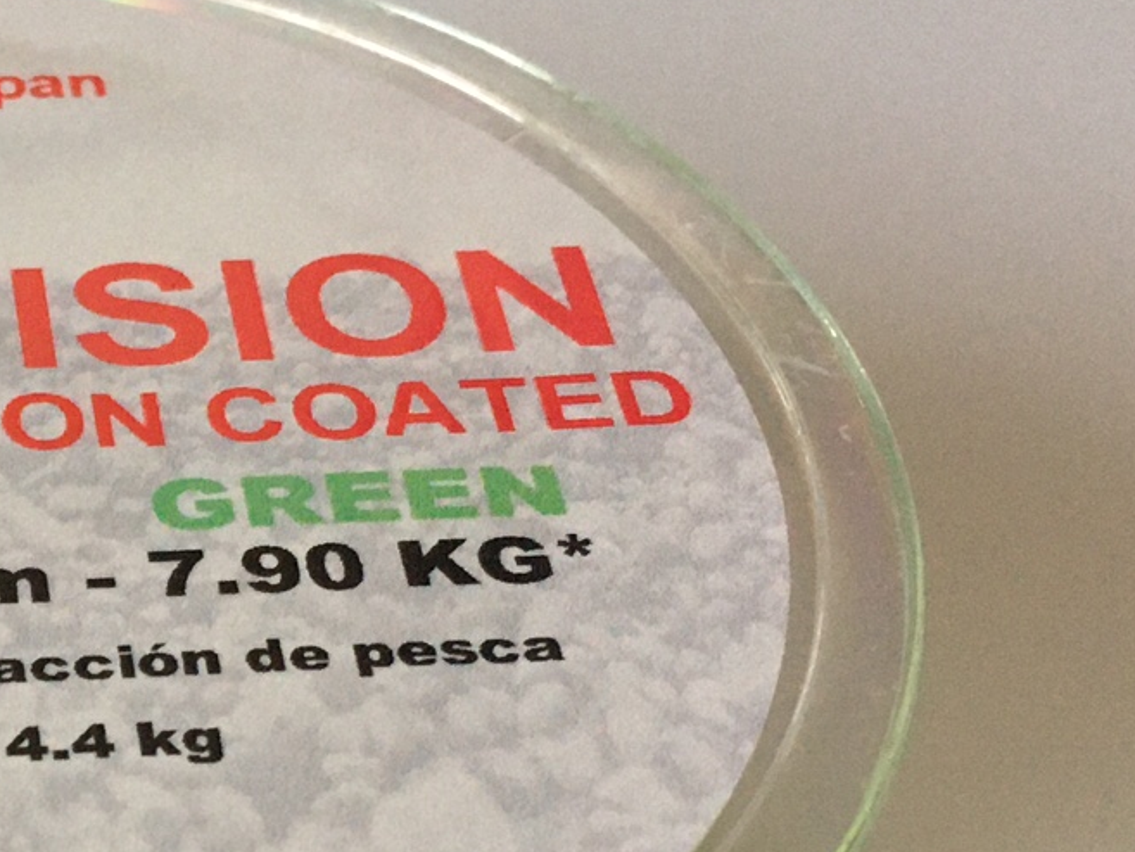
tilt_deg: -46.7
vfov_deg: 16.3
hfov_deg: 20.8
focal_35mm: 89
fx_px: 2919
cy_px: 845
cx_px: -157
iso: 160
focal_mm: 4.15
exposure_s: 1/33
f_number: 2.2
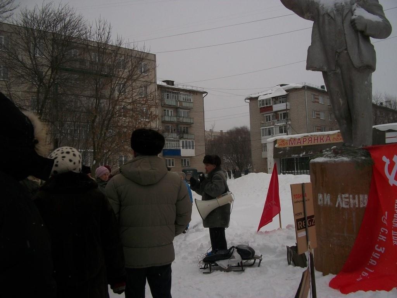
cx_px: 198
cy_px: 149
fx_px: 367
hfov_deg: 56.8
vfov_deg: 44.2
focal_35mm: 32
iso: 80
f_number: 5.5
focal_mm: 5.7
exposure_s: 1/200
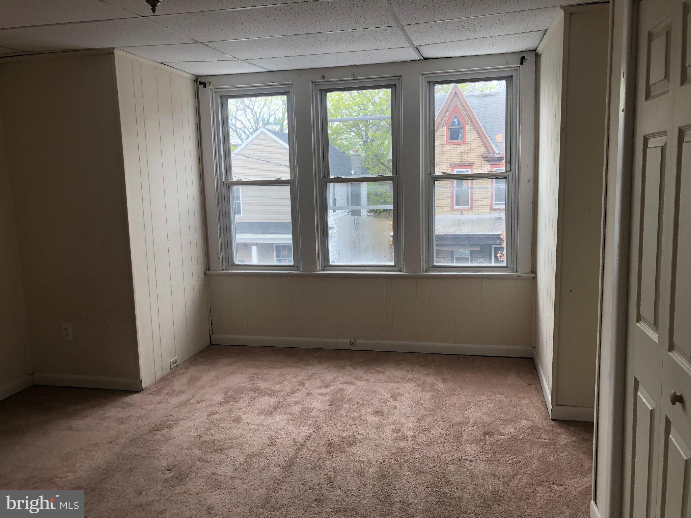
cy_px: 259
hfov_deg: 63.4
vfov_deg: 49.7
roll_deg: +2.4
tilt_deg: -8.7
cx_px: 346
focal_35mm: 28
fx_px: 559
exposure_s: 1/120
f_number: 1.8
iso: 32
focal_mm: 3.99
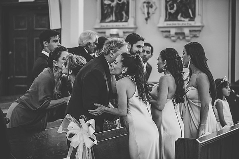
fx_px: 677
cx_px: 120
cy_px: 80
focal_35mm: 102
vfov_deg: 13.4
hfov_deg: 20.0
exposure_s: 1/80
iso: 800
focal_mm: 102
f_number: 2.8
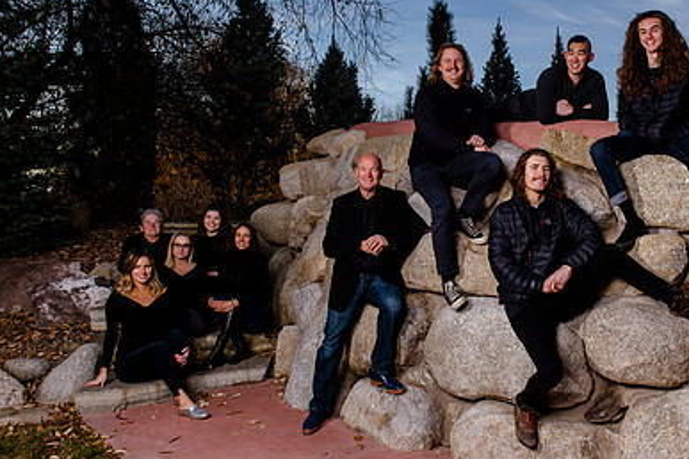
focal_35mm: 36
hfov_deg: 51.6
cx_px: 486
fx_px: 689
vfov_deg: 36.8
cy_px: 197
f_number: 11
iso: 200
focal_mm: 24
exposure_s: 1/160
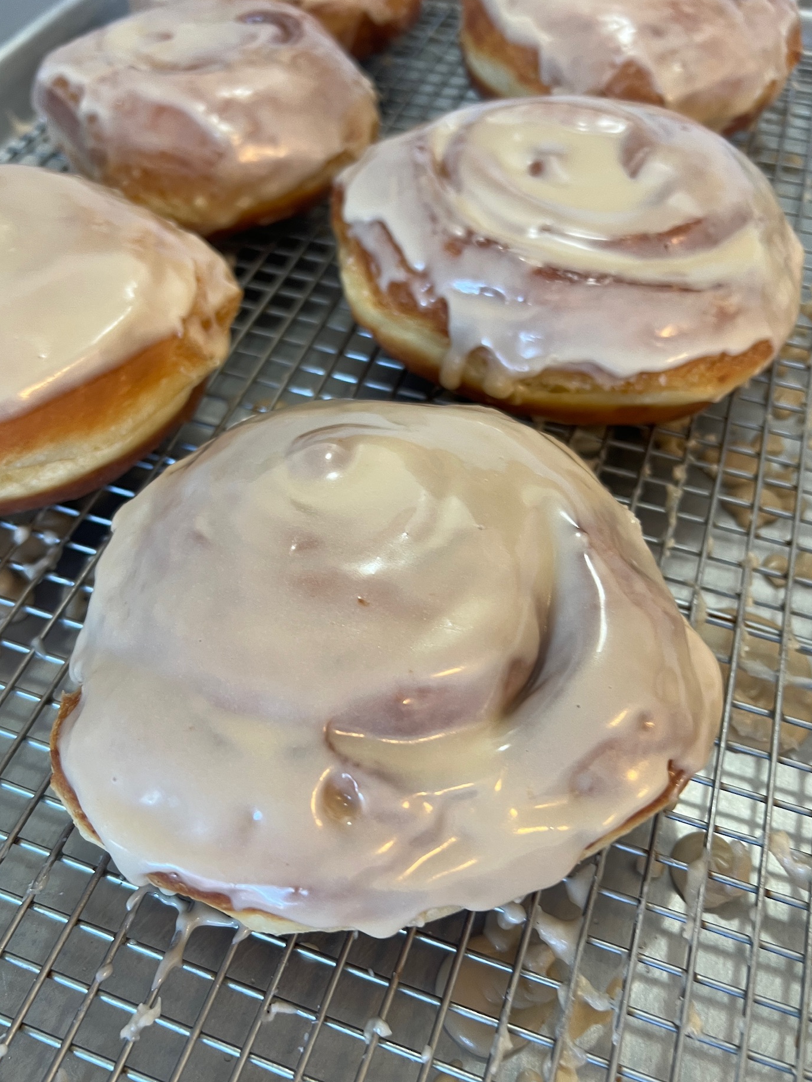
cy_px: 565
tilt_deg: -53.6
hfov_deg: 48.2
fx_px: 907
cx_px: 373
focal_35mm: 29
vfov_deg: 61.6
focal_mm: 5.7
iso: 100
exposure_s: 1/60
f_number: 1.5
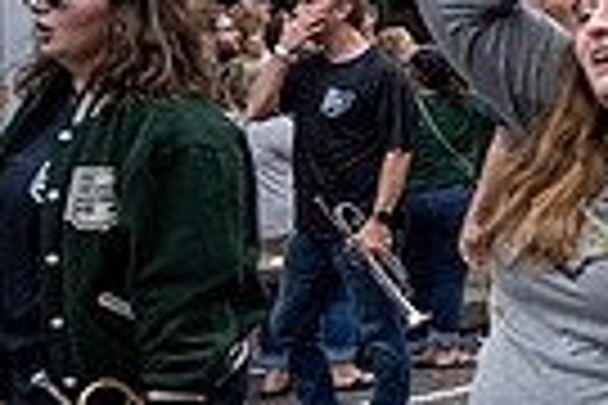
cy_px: 151
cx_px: 1288
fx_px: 1739
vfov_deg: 13.3
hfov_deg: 15.2
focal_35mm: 103
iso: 1000
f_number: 4
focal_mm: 24
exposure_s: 1/1600
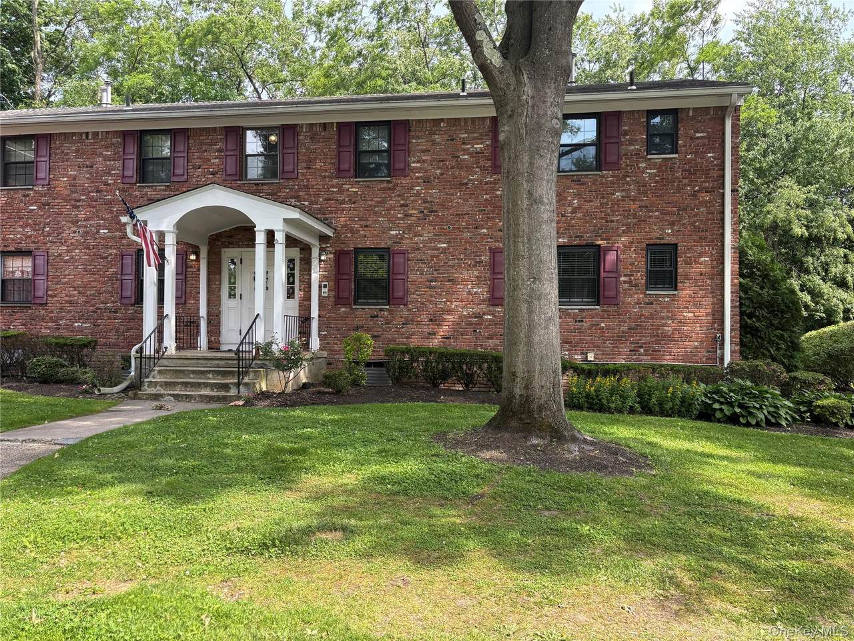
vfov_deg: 53.1
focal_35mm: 26
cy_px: 320
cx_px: 427
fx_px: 641
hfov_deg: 67.3
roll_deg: -0.5
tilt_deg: -0.3
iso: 50
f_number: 1.6
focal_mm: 5.96
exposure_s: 1/525
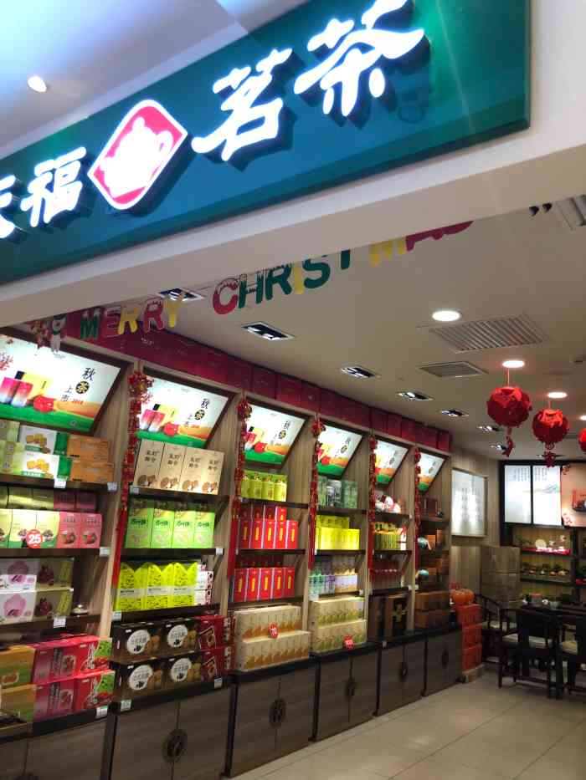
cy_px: 390
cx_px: 293
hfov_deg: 49.8
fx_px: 632
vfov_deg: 63.4
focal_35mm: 28
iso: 32
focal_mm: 3.99
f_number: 1.8
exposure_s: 1/33
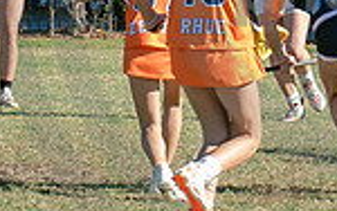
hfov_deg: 3.1
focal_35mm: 676
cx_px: 765
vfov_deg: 1.9
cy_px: -1
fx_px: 6213
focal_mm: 70
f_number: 5.6
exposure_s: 1/800
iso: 250
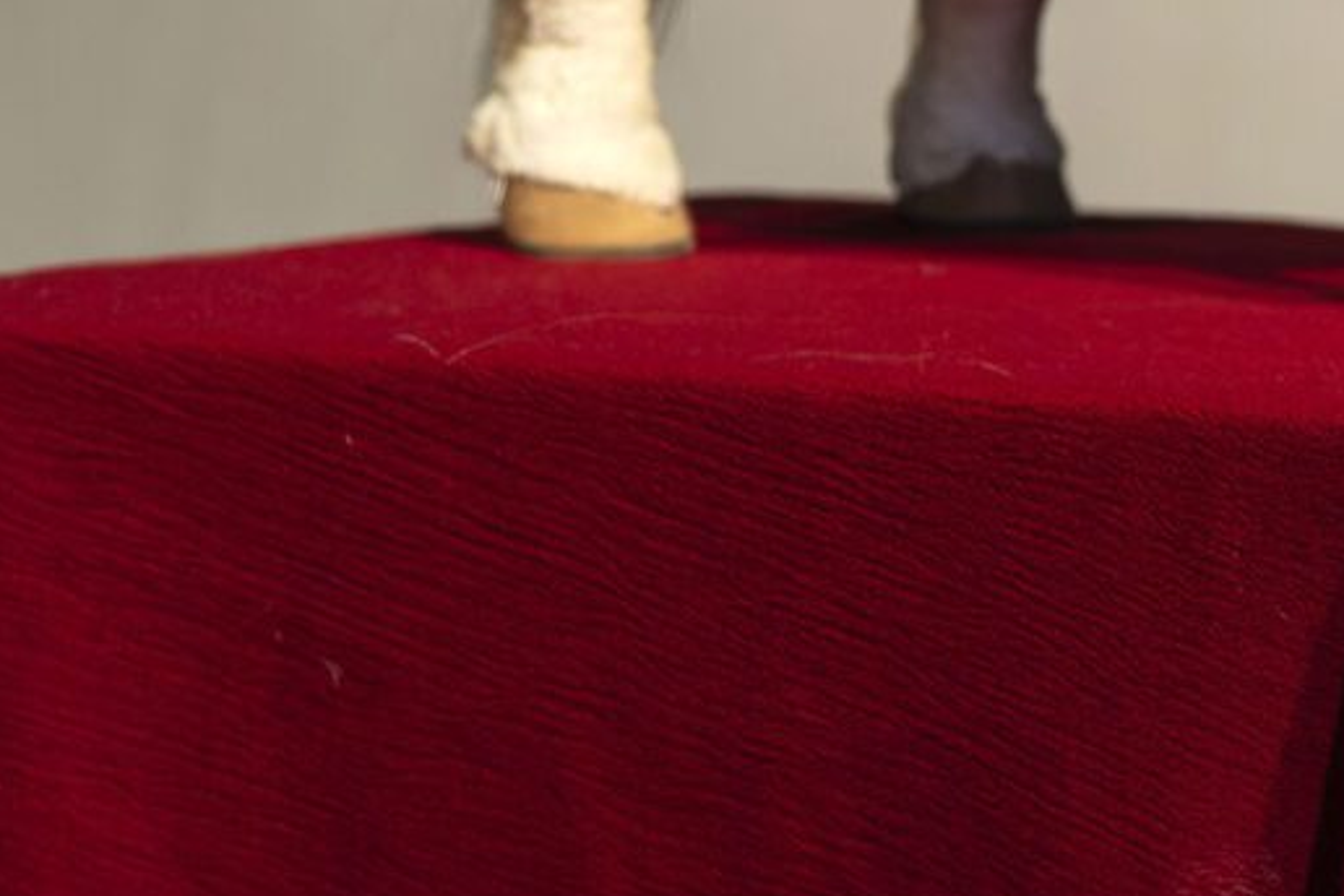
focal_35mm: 268
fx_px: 10005
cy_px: -343
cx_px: 2826
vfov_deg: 5.1
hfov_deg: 7.3
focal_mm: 54
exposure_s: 1/160
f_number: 4
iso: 800
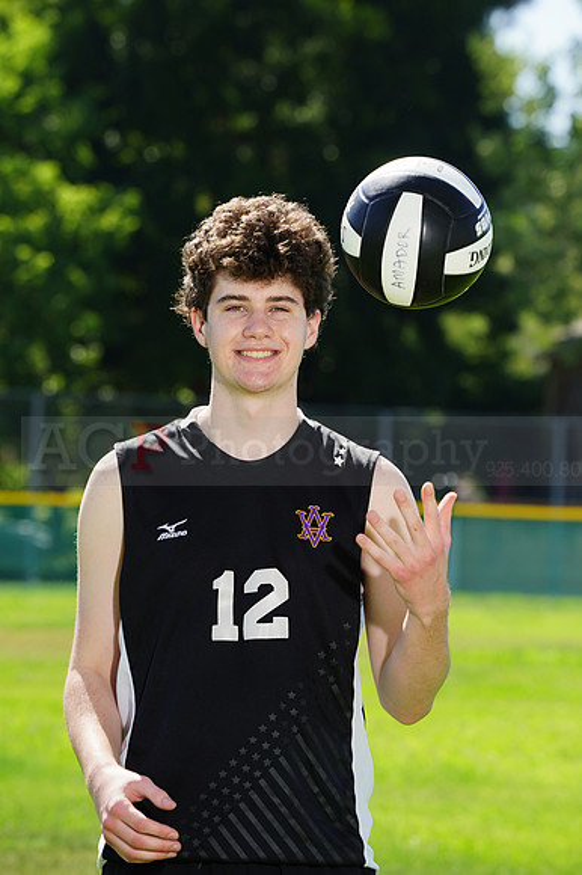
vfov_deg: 7.4
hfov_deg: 4.9
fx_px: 6773
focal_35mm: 279
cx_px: 291
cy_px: 438
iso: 200
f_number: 11
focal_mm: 279
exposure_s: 1/200
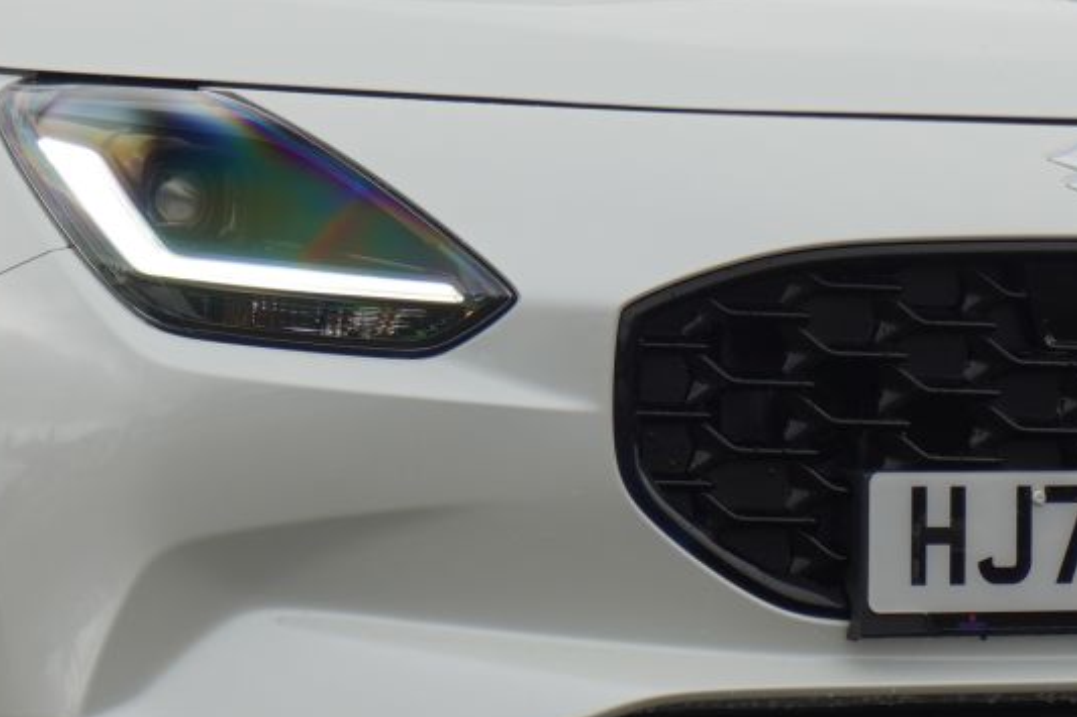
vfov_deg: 6.1
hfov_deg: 9.1
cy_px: 327
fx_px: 6729
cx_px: 362
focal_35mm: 225
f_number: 5.6
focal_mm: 50
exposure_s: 1/90
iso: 125
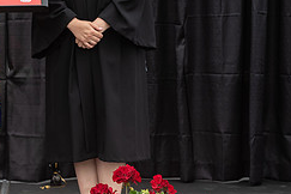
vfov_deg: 8.9
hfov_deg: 13.0
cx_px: -64
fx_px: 1245
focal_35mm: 154
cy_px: 4
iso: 500
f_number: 5
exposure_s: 1/320
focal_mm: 56
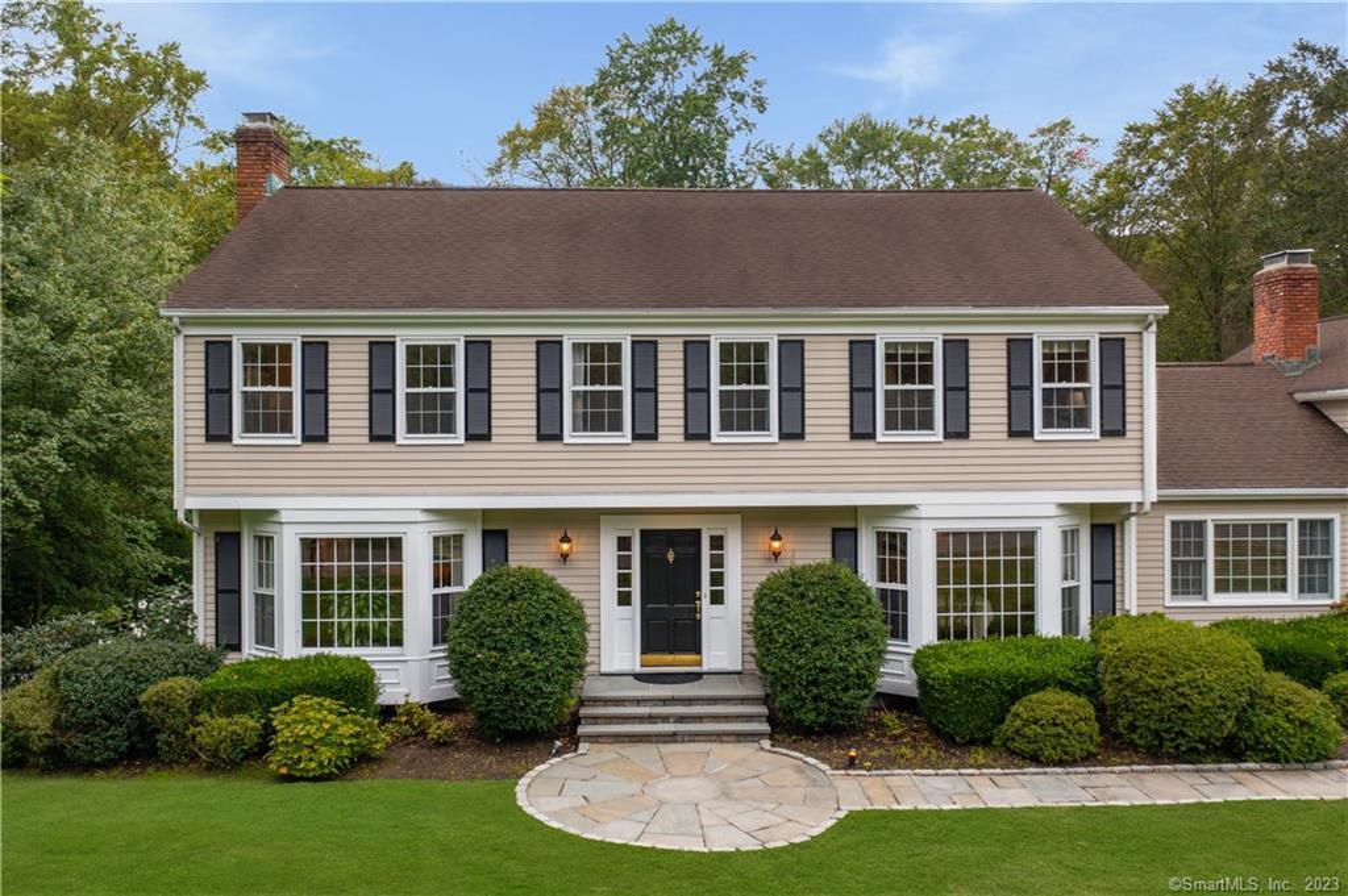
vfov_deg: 46.3
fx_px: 1048
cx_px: 674
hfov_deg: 65.5
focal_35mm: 28
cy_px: 448
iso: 100
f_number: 2.8
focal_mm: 10.26
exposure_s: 1/400
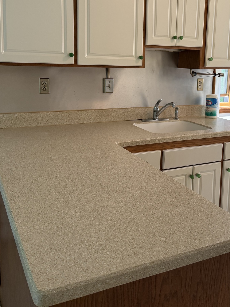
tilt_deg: -7.8
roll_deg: -1.9
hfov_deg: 37.5
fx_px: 337
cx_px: 143
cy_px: 104
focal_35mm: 38
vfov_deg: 48.2
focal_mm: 6.76
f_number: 1.78
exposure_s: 1/158
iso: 125
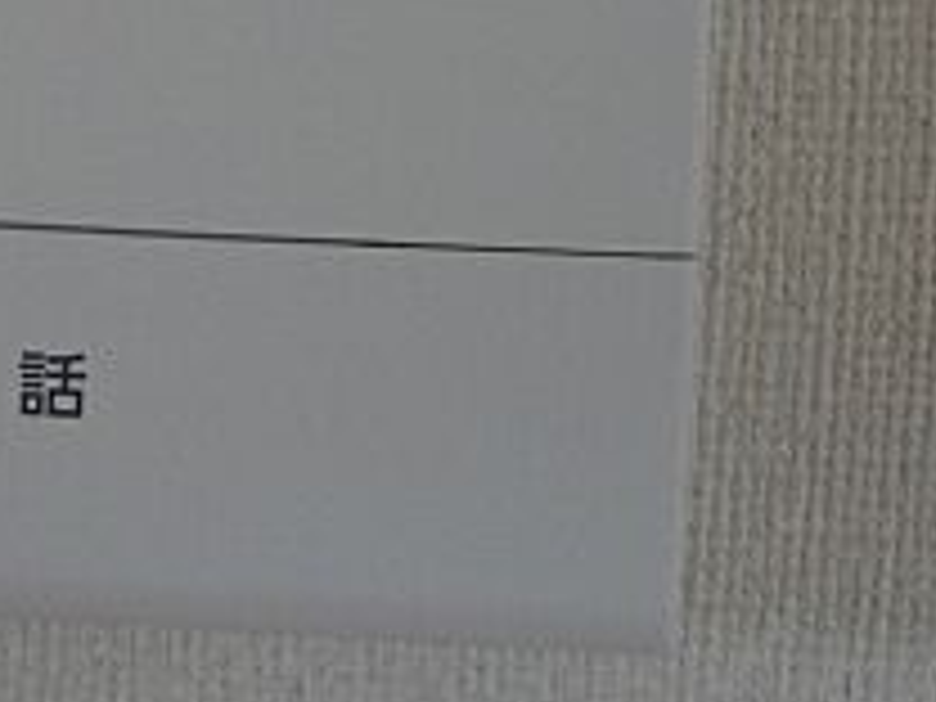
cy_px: -306
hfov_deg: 16.5
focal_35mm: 117
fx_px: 3164
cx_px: 45
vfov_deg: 12.1
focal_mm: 6.2
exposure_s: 1/125
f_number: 2.7
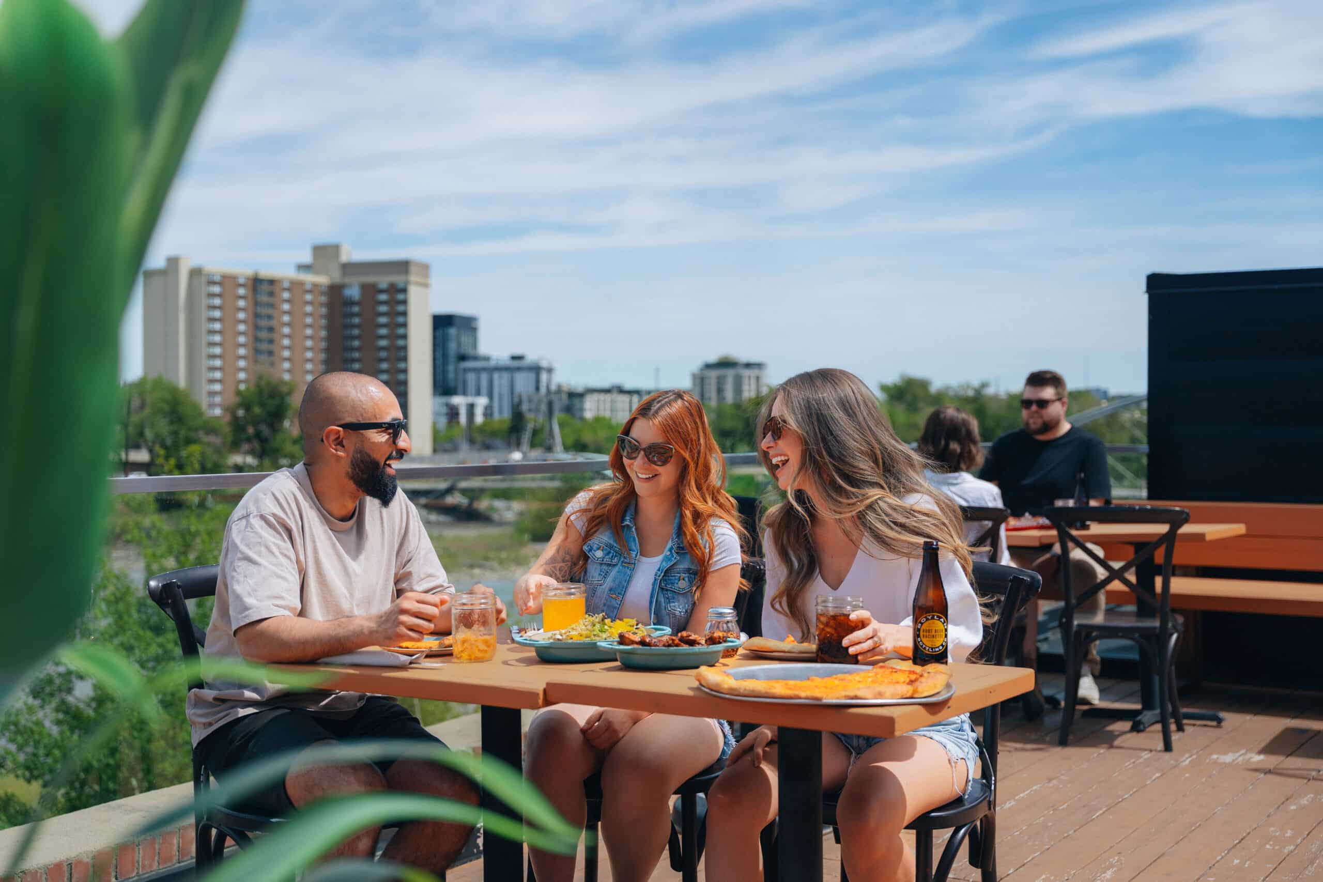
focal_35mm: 43
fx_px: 1573
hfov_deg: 45.6
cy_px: 441
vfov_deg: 31.3
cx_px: 662
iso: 320
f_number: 2.8
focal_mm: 42.8
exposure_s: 1/8000
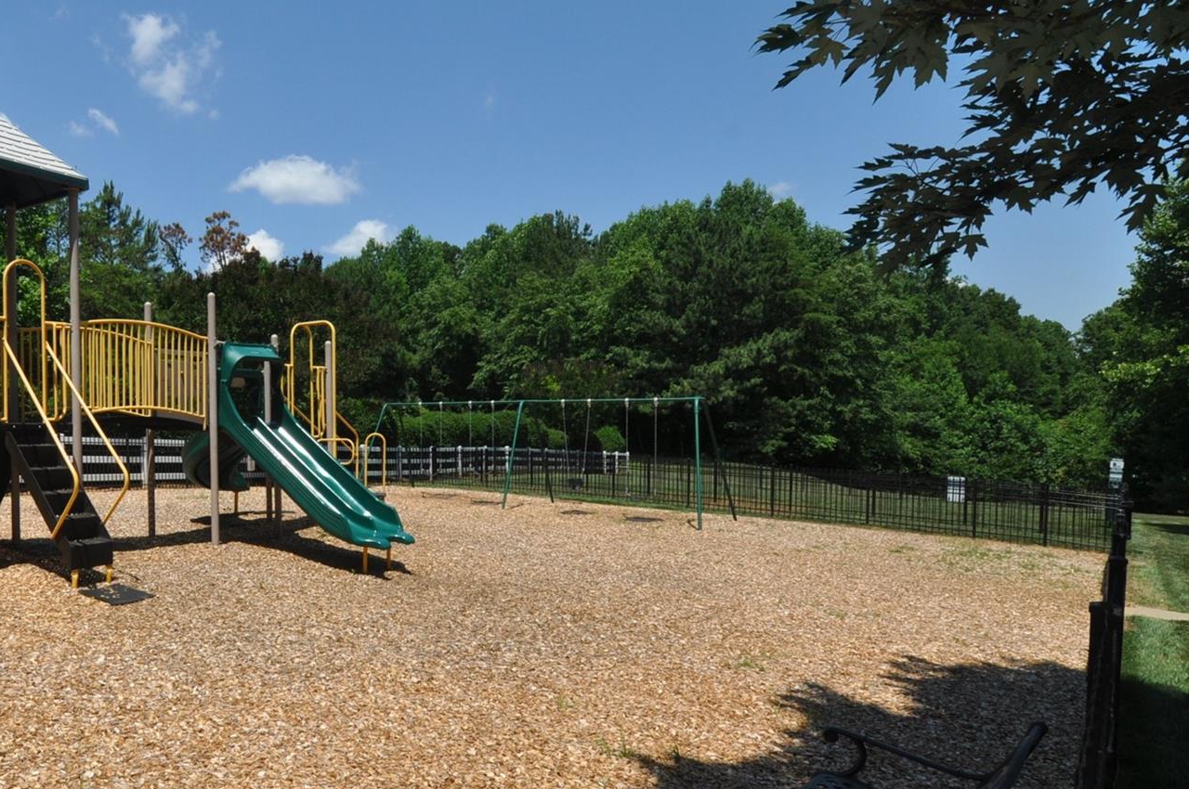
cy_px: 409
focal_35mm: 24
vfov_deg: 53.0
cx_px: 263
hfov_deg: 67.8
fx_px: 792
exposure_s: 1/200
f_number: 13
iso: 200
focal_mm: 10
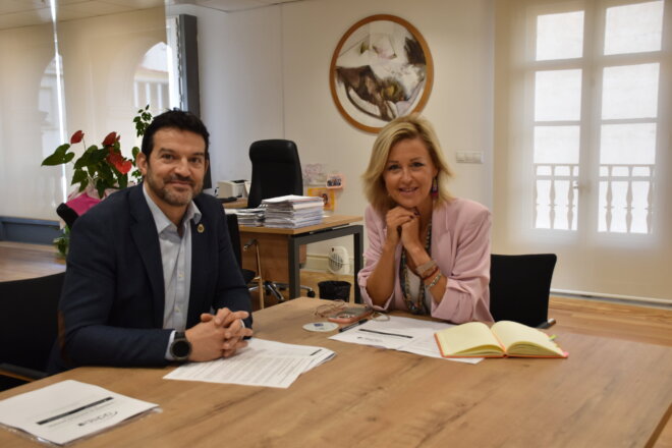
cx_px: 336
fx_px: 728
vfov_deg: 34.2
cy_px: 224
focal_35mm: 39
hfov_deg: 49.6
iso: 400
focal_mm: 26
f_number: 5
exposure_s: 1/100
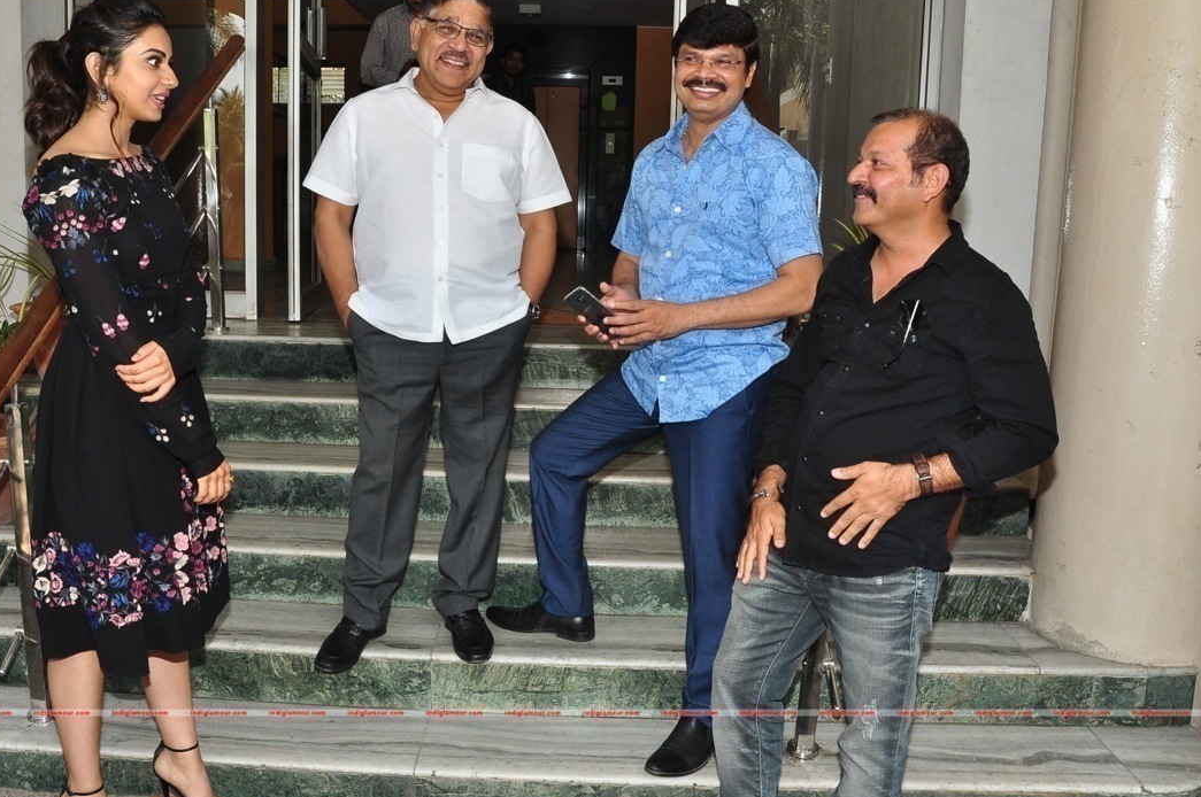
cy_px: 381
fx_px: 1033
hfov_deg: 60.2
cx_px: 532
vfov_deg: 42.2
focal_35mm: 31
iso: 400
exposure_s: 1/125
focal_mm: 18
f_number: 9
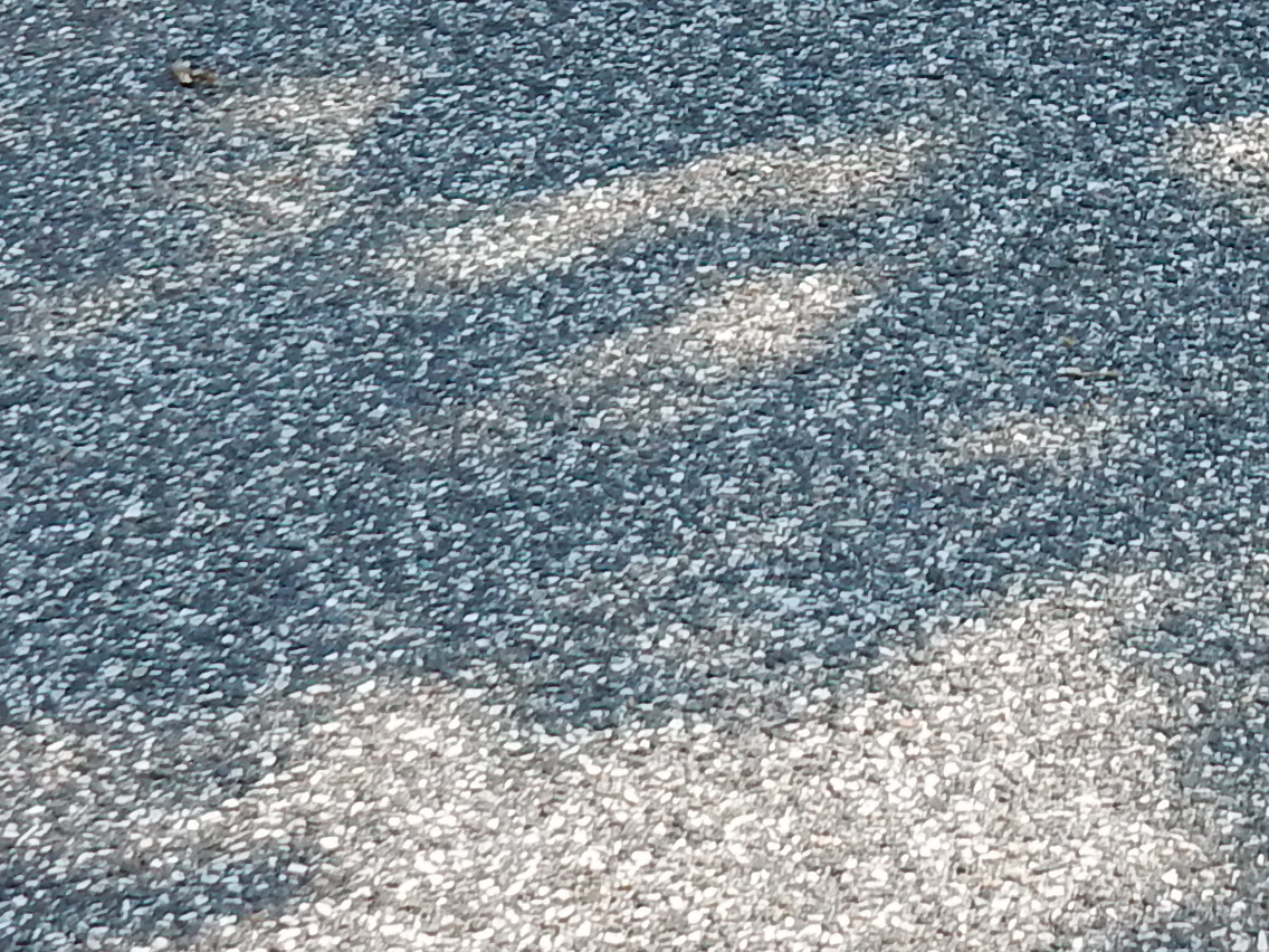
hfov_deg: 13.0
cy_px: -914
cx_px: 1748
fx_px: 5352
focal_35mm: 146
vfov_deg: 9.5
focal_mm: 6.4
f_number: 4
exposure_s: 1/500
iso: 125
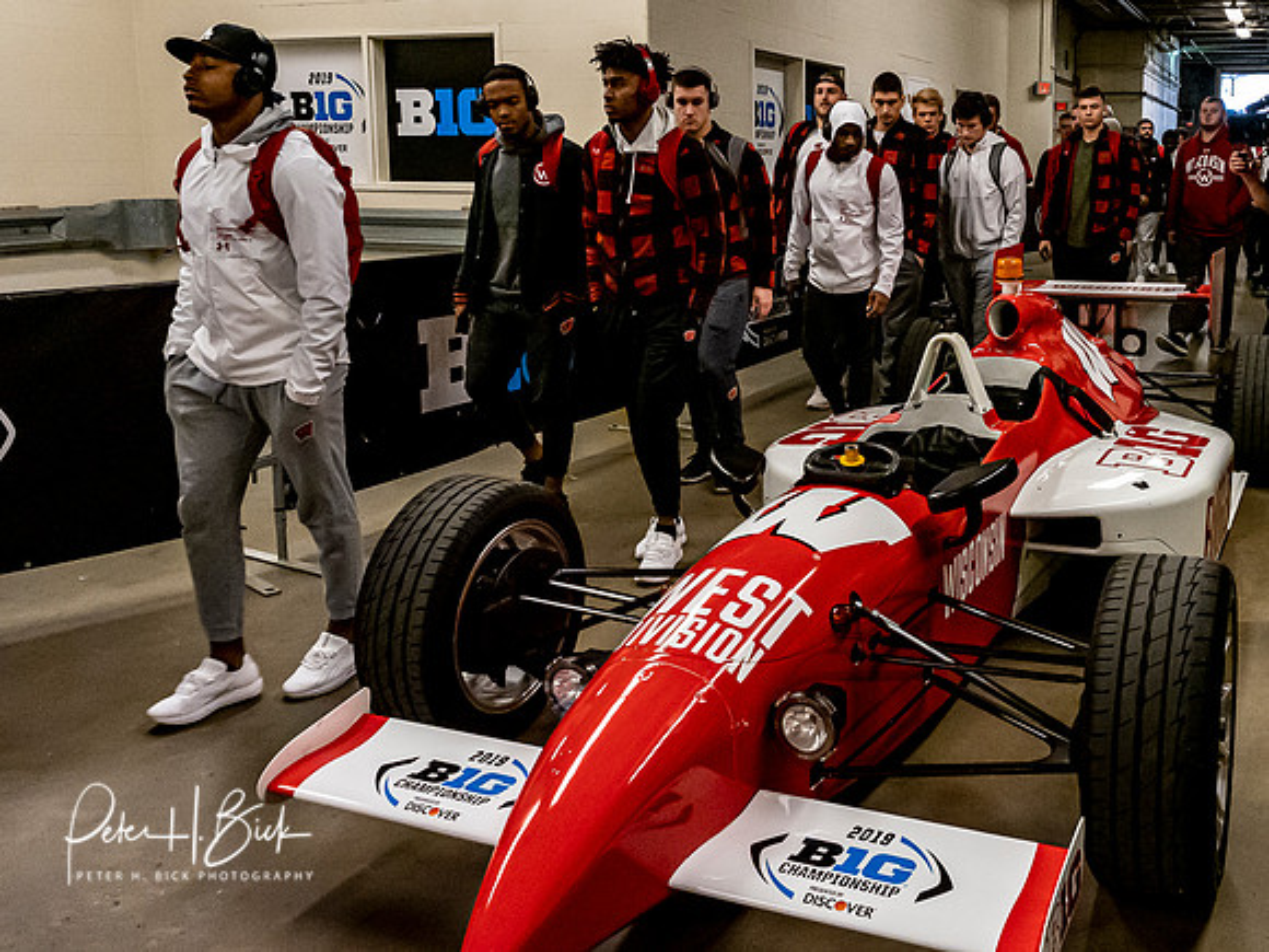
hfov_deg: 54.4
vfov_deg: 43.0
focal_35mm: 33
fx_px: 1199
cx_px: 863
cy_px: 366
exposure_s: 1/320
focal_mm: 12
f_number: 4.5
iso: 4000
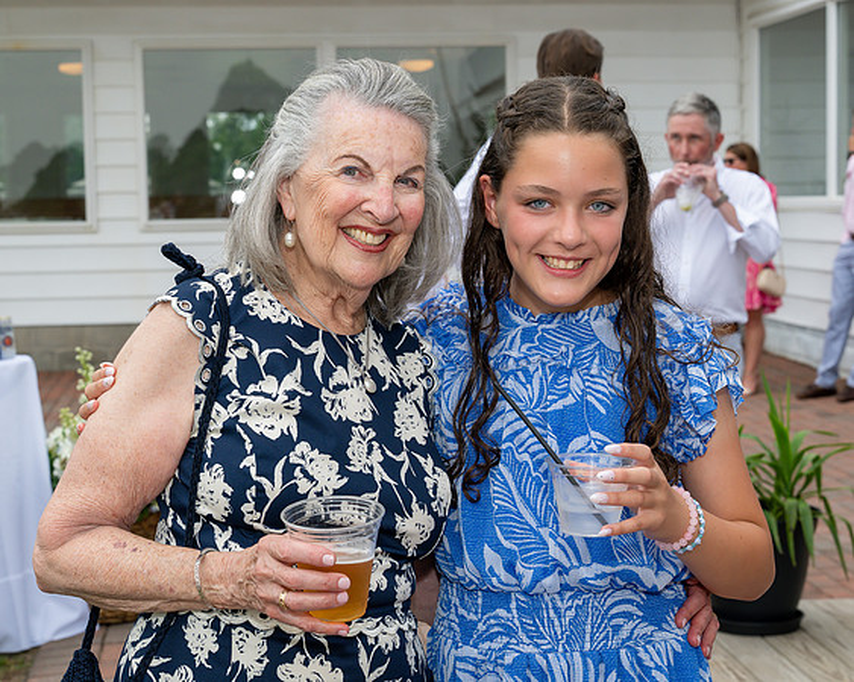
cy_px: 322
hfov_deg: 27.8
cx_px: 416
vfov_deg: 22.4
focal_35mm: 68
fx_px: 1724
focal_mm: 55
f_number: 8
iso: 400
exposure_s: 1/250
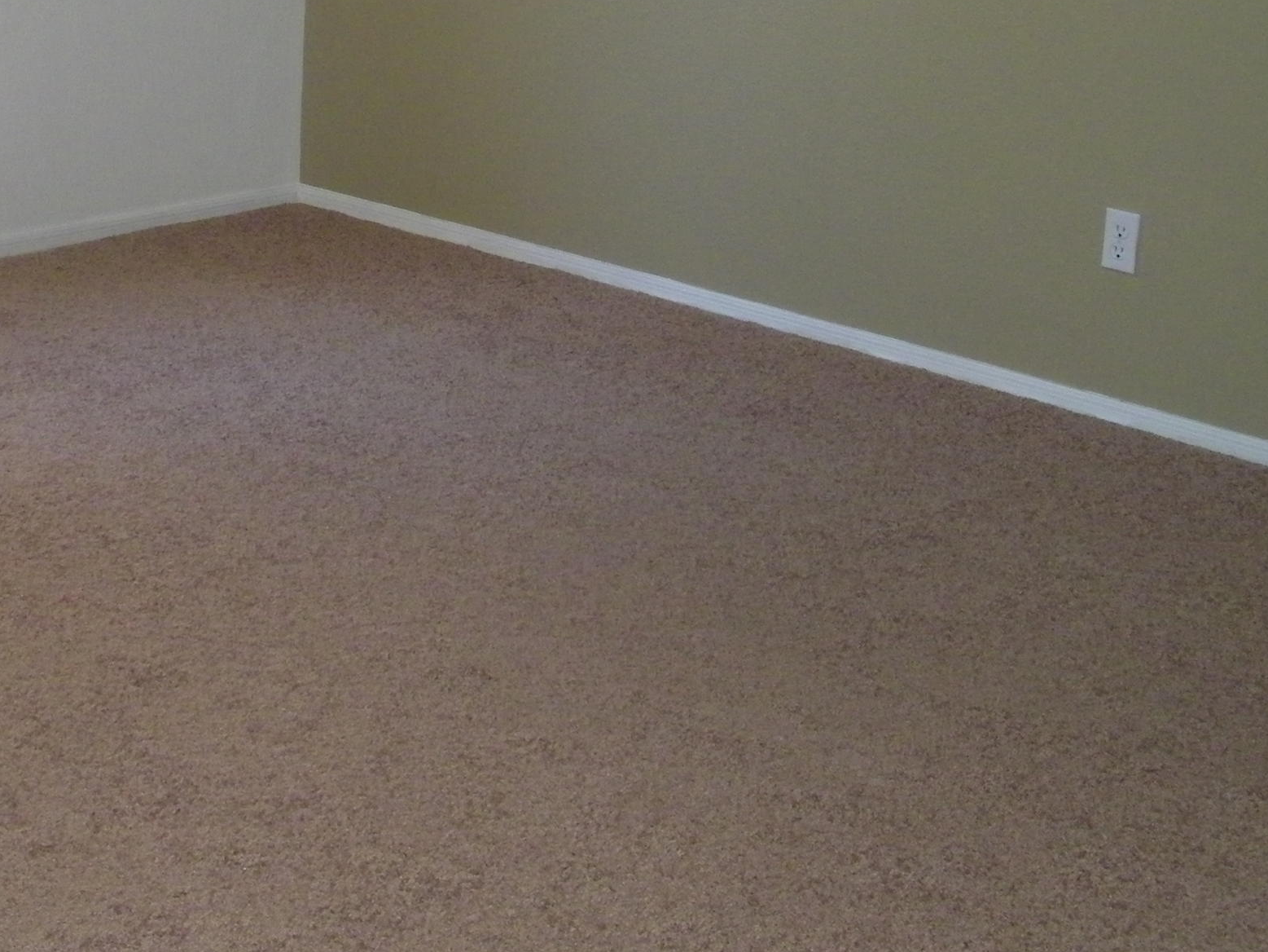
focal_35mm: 79
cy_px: 117
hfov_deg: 24.3
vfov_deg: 18.4
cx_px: 256
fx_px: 2894
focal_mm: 7.3
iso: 200
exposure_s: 1/125
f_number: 3.8
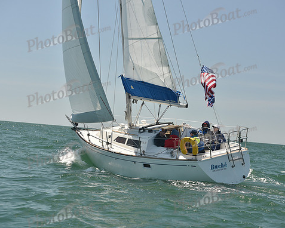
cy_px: 114
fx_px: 819
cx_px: 142
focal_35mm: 97
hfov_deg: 19.8
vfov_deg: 15.9
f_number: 4.5
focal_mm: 85
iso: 250
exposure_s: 1/800
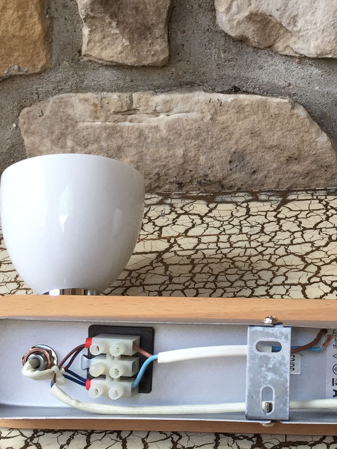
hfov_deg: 22.4
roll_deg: +2.0
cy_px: 171
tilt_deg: -26.1
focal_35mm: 64
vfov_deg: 30.2
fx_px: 831
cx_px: 297
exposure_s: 1/100
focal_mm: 4.15
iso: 50
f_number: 2.2
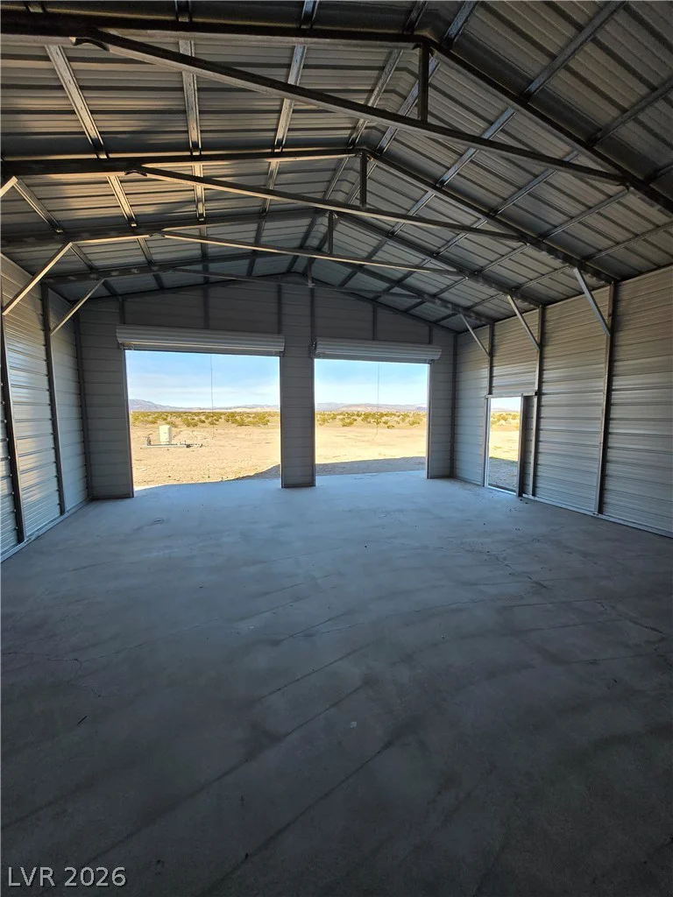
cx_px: 336
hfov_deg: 89.9
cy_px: 448
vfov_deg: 106.2
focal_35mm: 13
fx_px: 337
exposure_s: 1/235
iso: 25
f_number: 2.2
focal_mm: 1.7
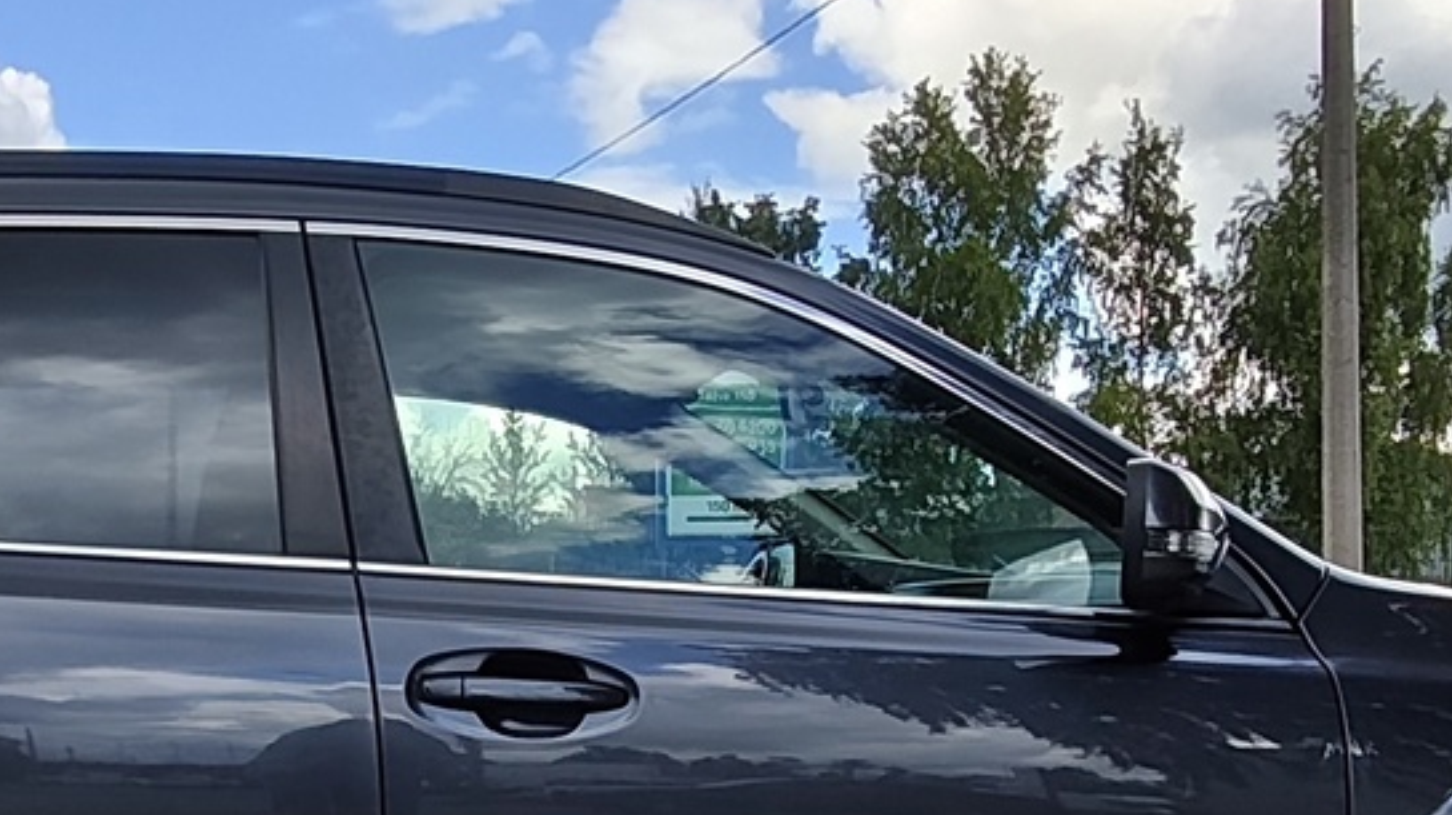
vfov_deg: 23.9
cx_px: 456
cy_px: 807
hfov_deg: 42.2
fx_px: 1847
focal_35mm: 48
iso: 50
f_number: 2.2
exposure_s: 1/205
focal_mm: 1.67
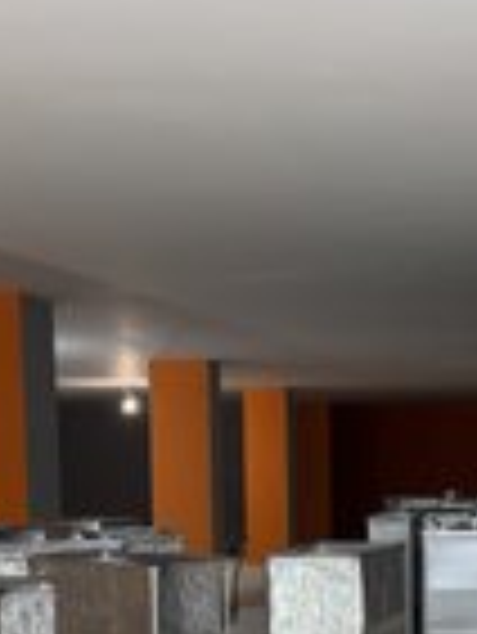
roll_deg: +0.9
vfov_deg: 27.6
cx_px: 369
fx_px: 1247
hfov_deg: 21.4
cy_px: 562
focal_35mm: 68
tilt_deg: -5.3
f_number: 1.78
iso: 320
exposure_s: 1/52
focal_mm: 6.76
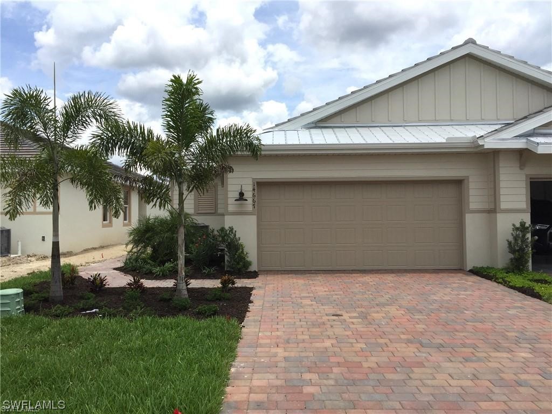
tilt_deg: -0.3
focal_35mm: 29
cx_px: 276
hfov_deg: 61.7
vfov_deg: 48.2
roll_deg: -1.4
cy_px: 207
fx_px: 462
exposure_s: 1/3597
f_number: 2.2
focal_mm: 4.15
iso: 32
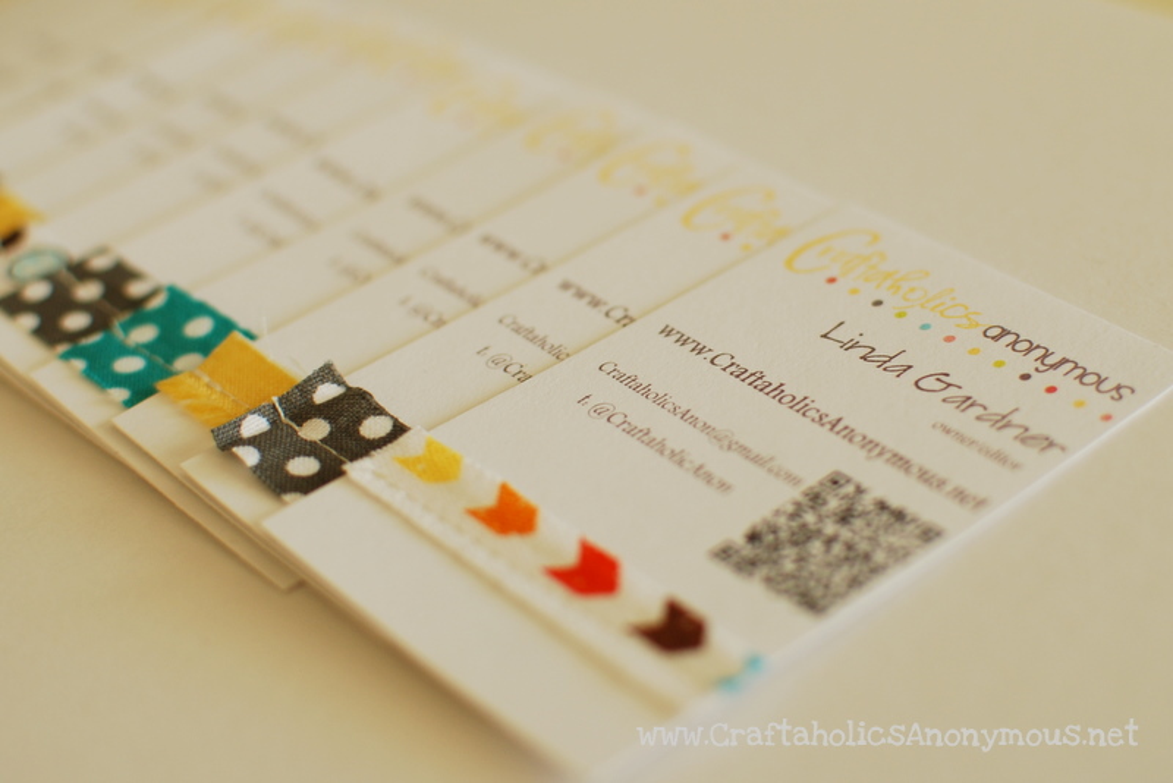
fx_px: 1711
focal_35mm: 52
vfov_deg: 25.8
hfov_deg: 37.8
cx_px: 586
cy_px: 392
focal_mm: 35
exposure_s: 1/60
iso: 200
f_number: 2.8
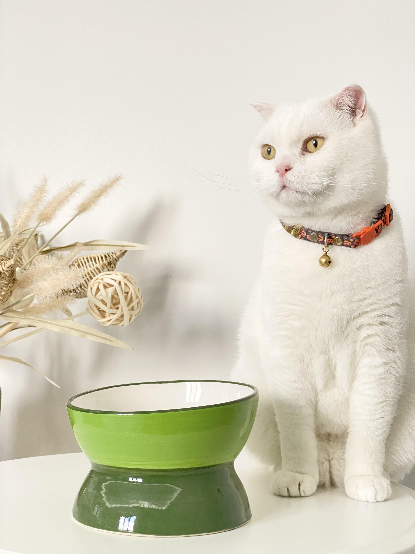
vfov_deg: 36.8
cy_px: 277
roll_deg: -1.6
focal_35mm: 52
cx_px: 208
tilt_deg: +4.5
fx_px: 831
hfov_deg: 28.0
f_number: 2
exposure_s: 1/60
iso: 400
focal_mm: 6
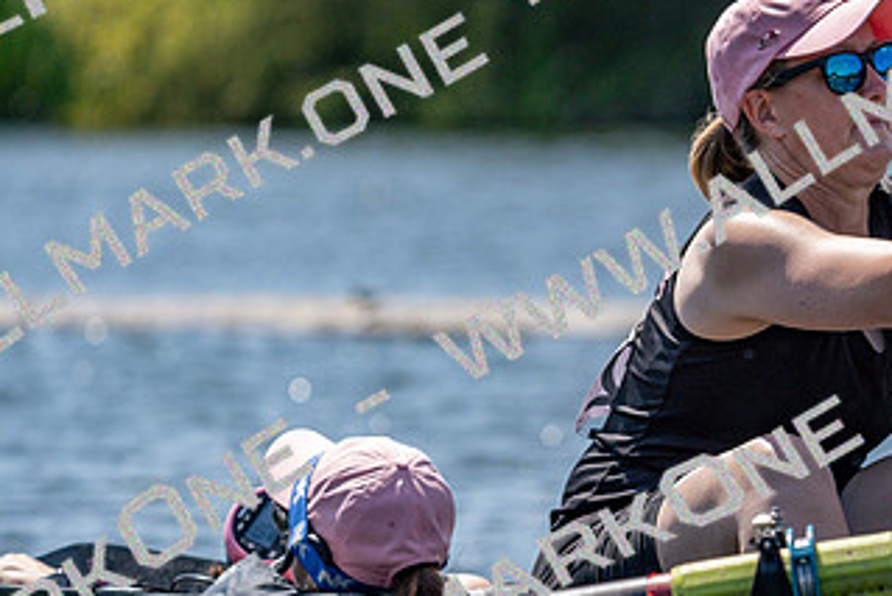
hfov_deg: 3.7
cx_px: 780
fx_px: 13782
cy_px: 388
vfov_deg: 2.5
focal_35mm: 556
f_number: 5.6
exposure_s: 1/2000
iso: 320
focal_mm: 306
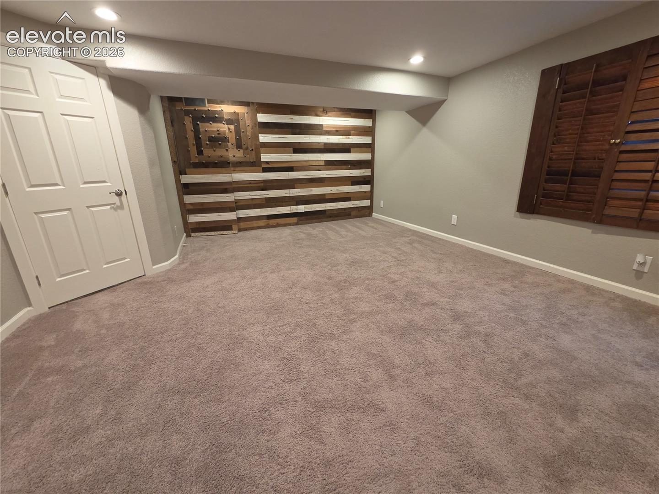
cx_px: 330
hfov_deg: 106.2
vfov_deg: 89.9
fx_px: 247
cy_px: 247
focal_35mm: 13
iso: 500
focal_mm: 2.2
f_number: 2.2
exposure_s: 1/60
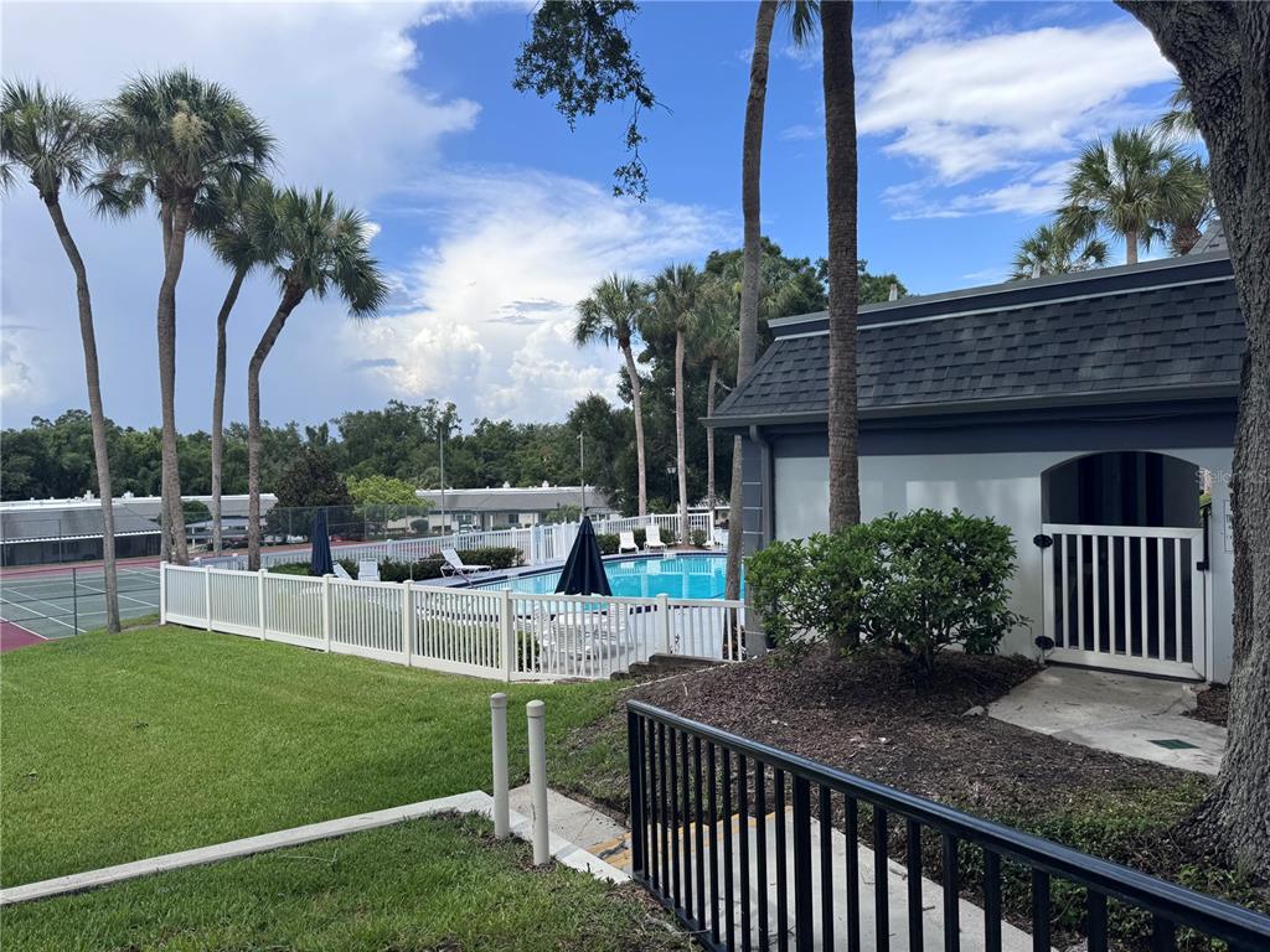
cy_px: 476
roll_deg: +1.8
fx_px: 881
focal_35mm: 24
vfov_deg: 56.8
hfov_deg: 71.6
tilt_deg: +1.3
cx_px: 635
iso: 80
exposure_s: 1/3096
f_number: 1.78
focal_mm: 6.76
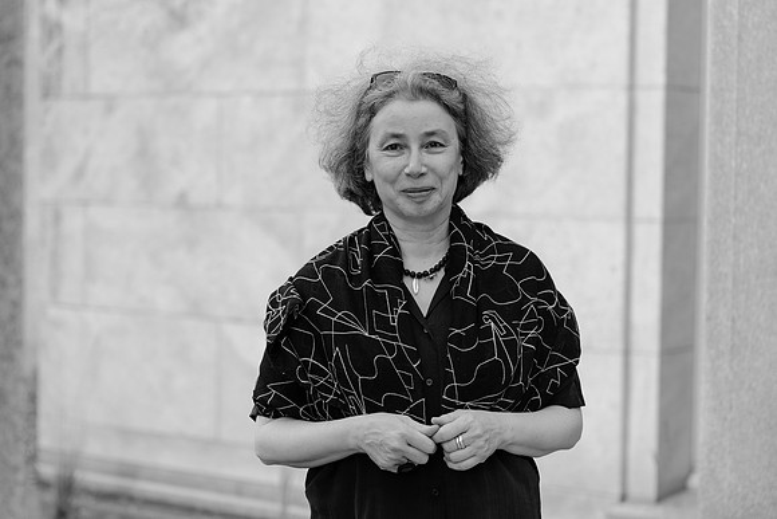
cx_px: 388
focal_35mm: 75
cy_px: 260
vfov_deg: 18.2
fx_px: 1619
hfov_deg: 27.0
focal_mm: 50
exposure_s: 1/320
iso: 160
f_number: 2
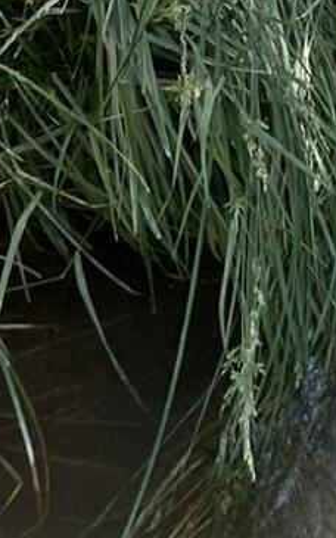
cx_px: 799
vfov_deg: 11.8
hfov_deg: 8.0
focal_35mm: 151
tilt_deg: -8.6
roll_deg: +2.7
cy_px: -677
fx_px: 2213
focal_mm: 4.25
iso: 32
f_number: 1.8
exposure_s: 1/529
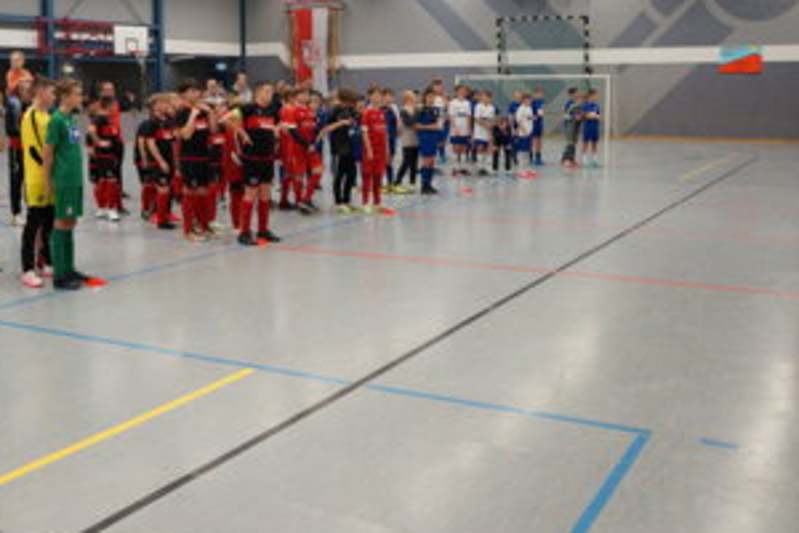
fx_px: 888
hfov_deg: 47.8
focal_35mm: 40
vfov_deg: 33.2
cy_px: 200
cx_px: 280
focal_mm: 20
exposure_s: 1/60
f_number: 7.1
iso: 1600
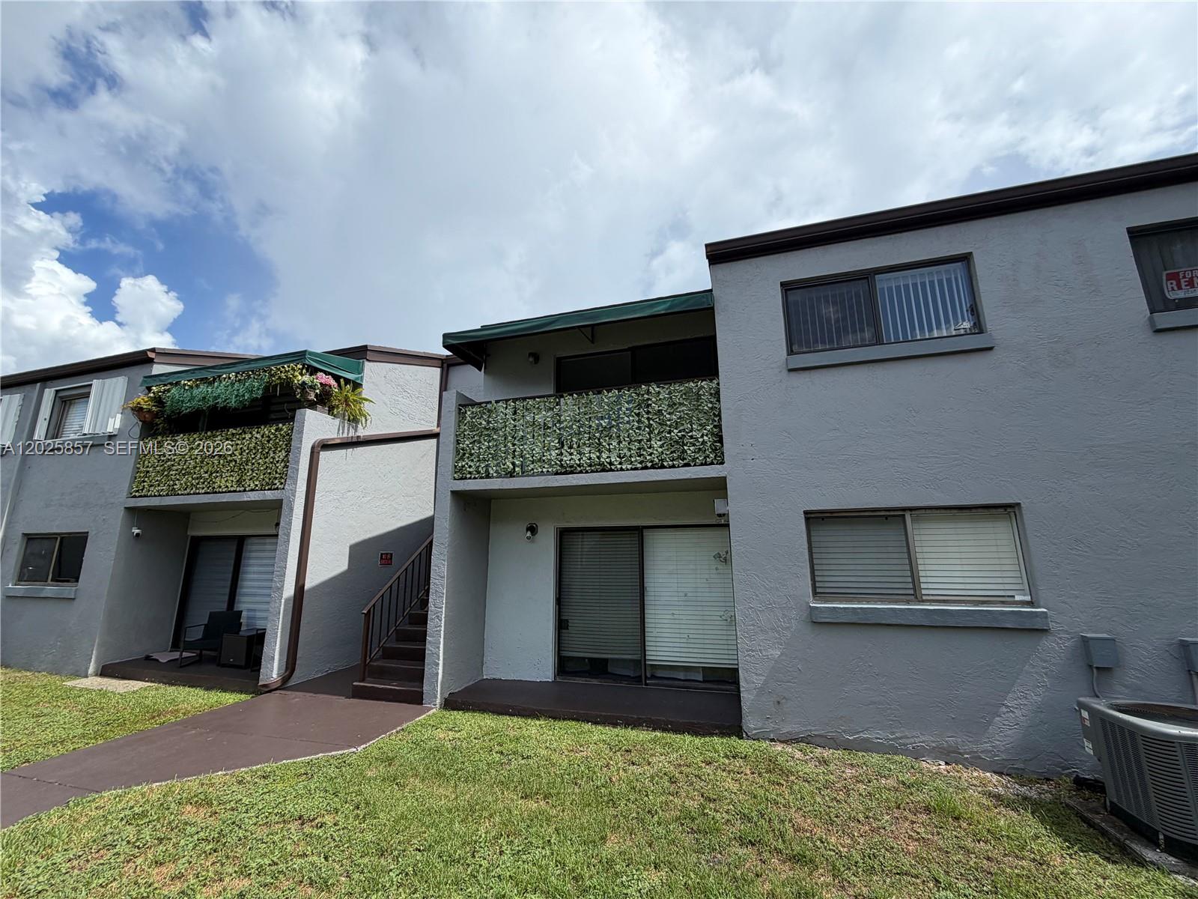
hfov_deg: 102.1
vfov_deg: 85.7
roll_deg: +1.2
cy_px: 450
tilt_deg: +18.4
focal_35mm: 14
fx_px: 485
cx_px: 599
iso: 20
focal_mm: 2.22
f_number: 2.2
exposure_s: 1/928
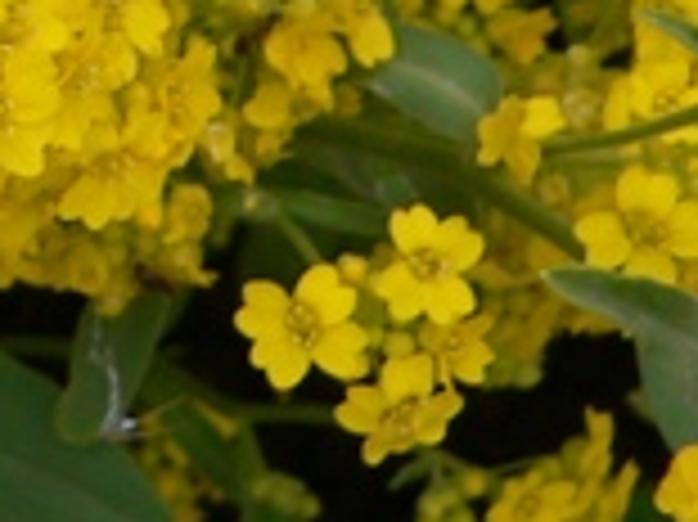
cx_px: -766
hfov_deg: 10.3
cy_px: -722
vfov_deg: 7.9
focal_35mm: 174
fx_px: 3506
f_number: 4
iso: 80
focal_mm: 6
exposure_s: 1/160
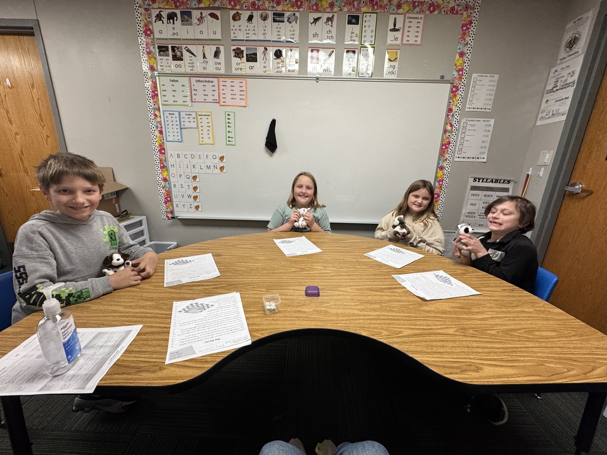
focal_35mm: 14
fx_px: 245
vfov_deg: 85.7
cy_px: 228
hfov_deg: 102.1
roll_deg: -1.6
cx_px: 304
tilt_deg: -17.2
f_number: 2.2
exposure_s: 1/100
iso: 250
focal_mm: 2.22
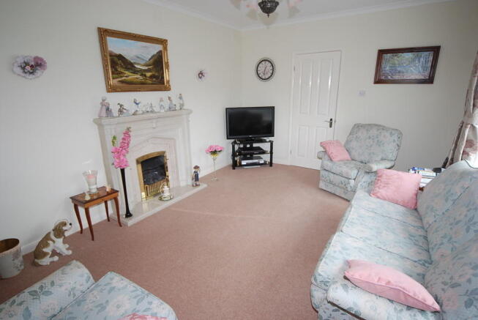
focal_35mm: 18
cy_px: 160
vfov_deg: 67.5
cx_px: 239
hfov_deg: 89.9
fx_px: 239
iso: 200
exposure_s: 1/60
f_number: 4.5
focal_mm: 12
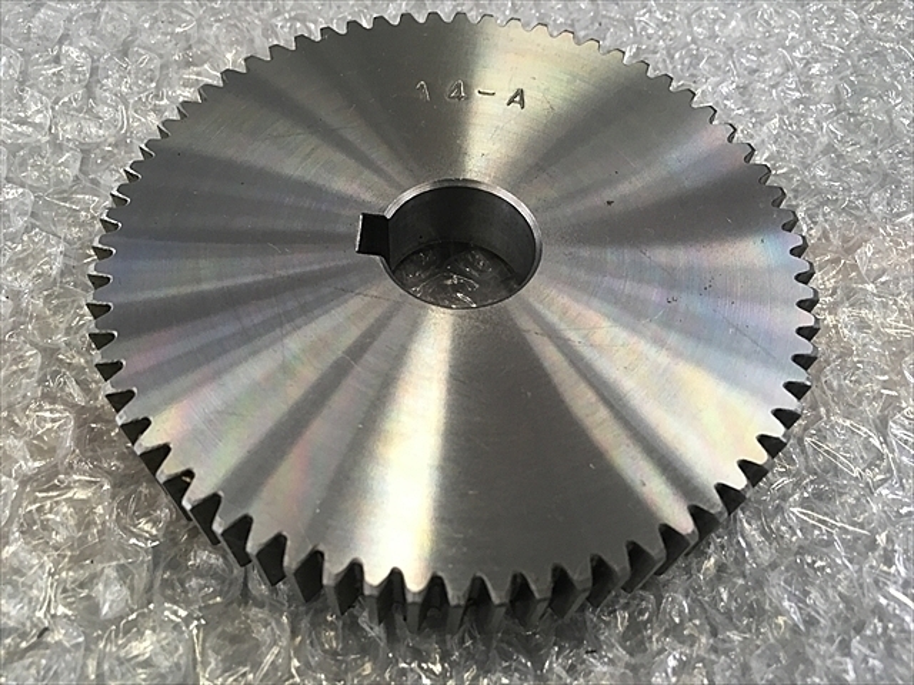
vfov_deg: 48.2
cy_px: 342
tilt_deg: -58.9
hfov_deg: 61.7
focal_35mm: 29
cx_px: 457
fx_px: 766
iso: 50
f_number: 2.2
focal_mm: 4.15
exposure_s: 1/33
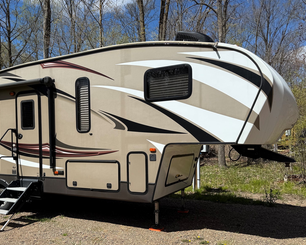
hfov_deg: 53.4
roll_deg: +0.0
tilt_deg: -0.5
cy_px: 148
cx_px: 108
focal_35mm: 33
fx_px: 299
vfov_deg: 44.3
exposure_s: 1/4975
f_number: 1.78
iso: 80
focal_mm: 6.76
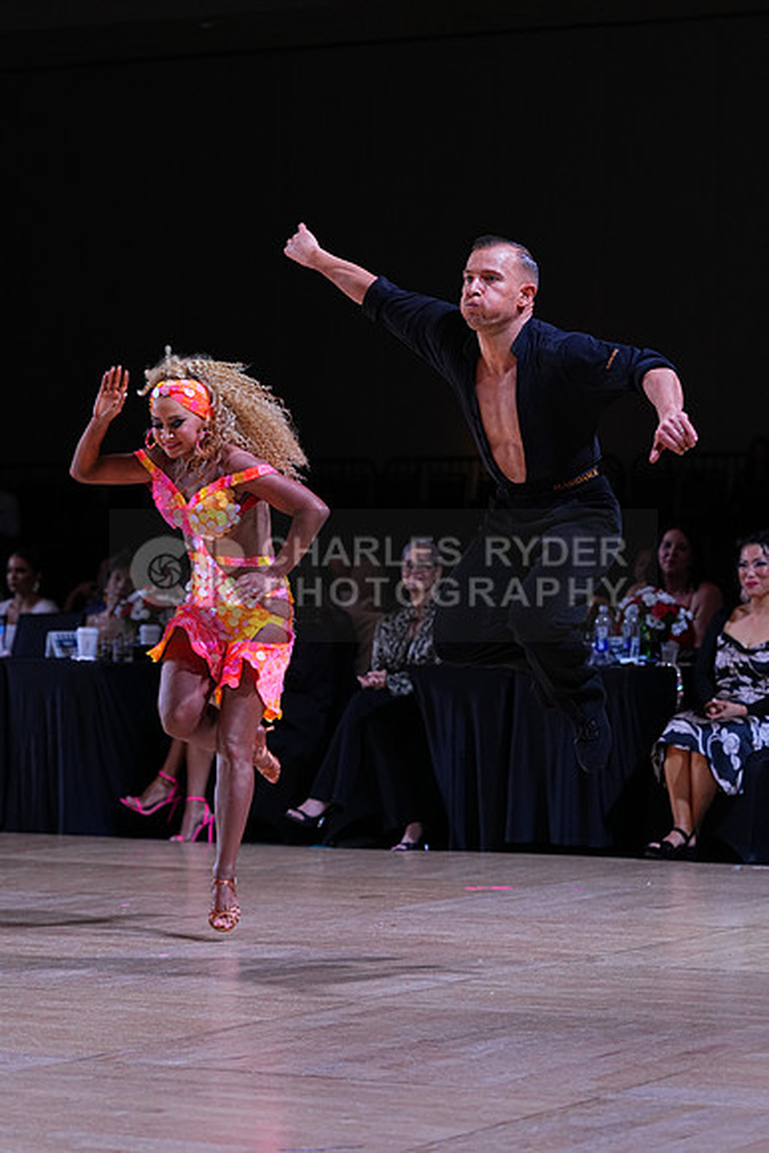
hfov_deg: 12.8
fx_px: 3426
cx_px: 384
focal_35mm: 107
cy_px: 576
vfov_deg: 19.1
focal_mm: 107
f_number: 4
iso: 1250
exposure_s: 1/500
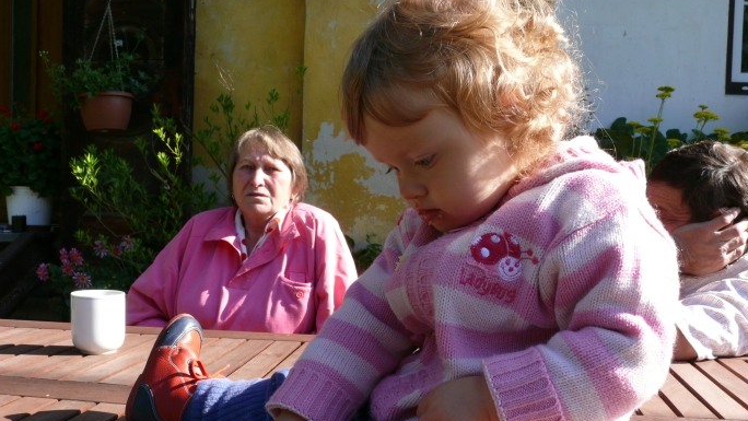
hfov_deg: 51.6
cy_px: 266
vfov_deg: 30.3
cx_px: 382
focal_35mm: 39
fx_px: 774
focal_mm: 7.4
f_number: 5.6
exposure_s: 1/200
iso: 100
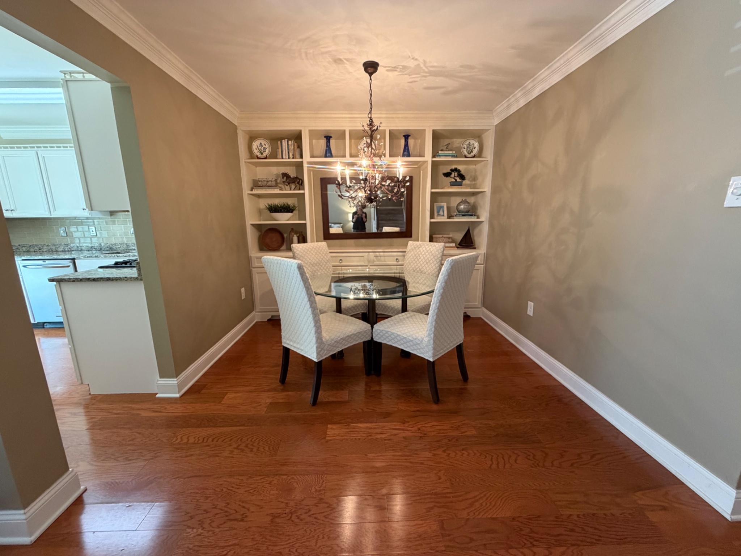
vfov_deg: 85.7
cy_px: 278
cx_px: 370
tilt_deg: -11.6
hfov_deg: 102.1
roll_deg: +1.6
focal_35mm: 14
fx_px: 300
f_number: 2.2
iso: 320
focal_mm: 2.22
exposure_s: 1/60
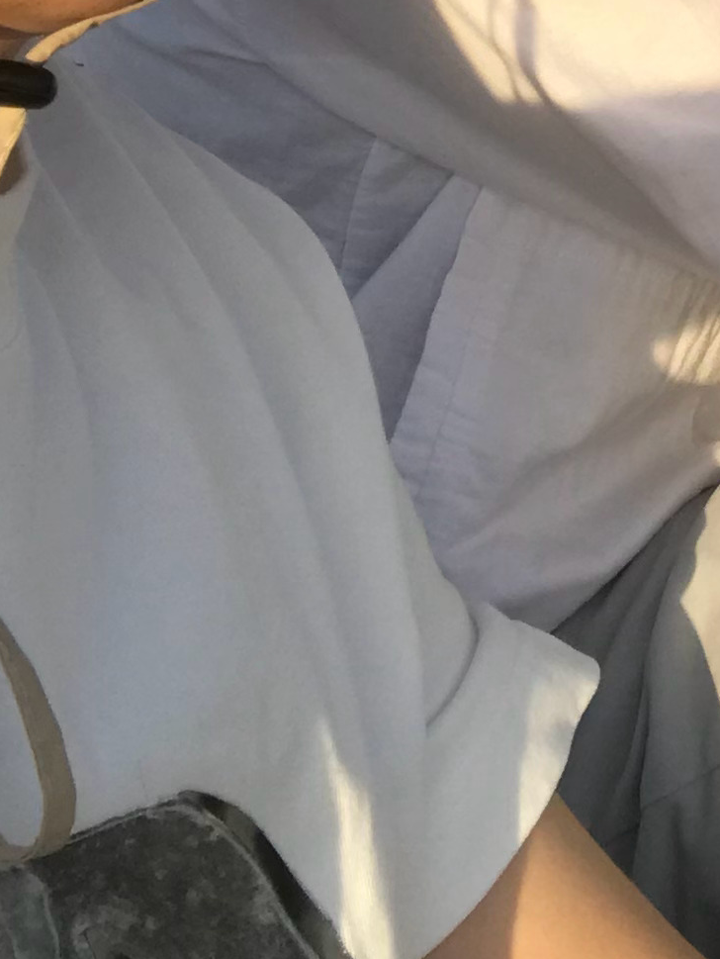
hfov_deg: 14.2
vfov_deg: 17.5
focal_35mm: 102
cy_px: -424
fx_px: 2826
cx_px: 812
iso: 25
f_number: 2.2
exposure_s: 1/750
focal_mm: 2.87
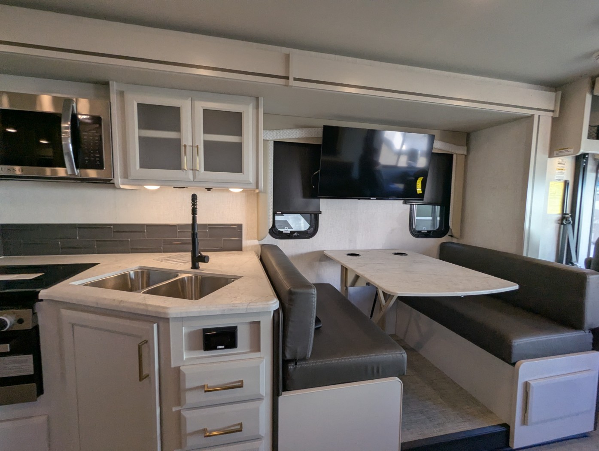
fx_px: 277
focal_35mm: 16
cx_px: 300
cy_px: 226
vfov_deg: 78.2
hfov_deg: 94.4
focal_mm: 2.35
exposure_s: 1/205
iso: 228
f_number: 2.2
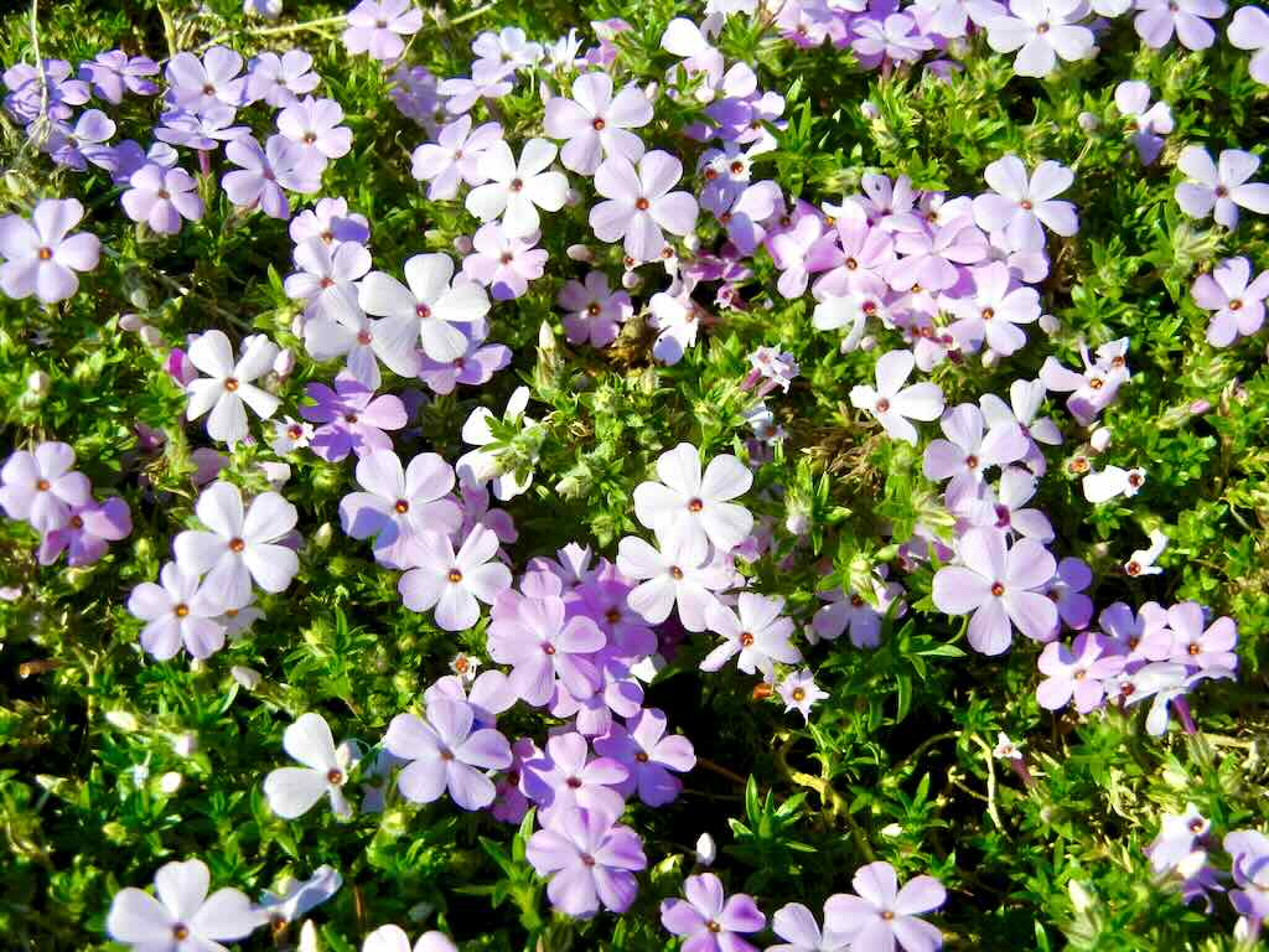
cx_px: 634
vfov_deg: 24.8
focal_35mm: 59
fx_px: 2163
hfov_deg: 32.7
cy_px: 476
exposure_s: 1/394
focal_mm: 10.6
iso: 160
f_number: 8
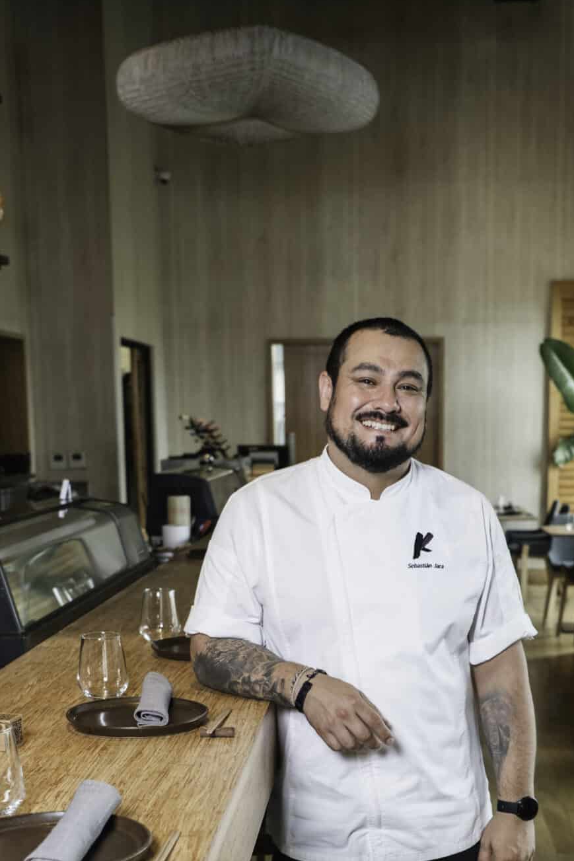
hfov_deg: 24.6
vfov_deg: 35.2
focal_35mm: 55
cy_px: 672
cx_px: 334
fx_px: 1315
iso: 400
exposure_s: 1/160
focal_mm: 23
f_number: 2.8
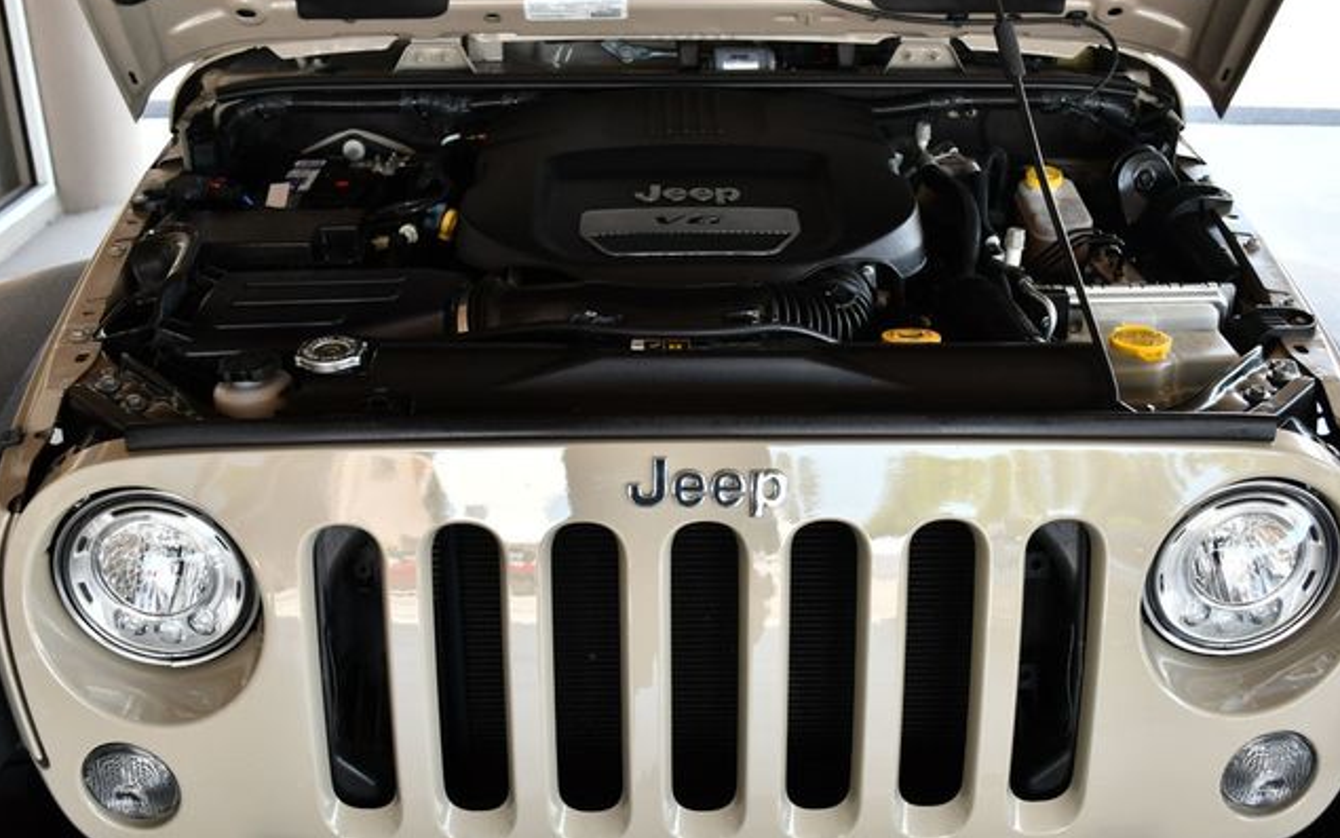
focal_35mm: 37
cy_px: 395
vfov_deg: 34.4
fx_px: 1351
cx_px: 669
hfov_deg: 52.7
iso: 400
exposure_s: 1/250
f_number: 3.5
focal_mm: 18
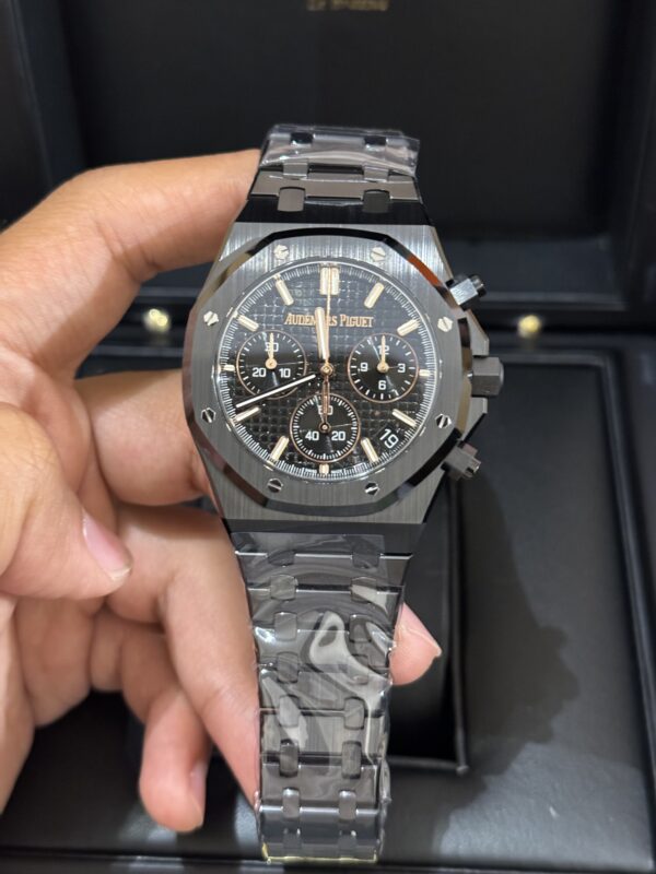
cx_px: 328
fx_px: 1213
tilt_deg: -53.1
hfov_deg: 30.3
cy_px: 437
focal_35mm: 48
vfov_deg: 39.7
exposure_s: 1/30
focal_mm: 6.76
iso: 640
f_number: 1.78
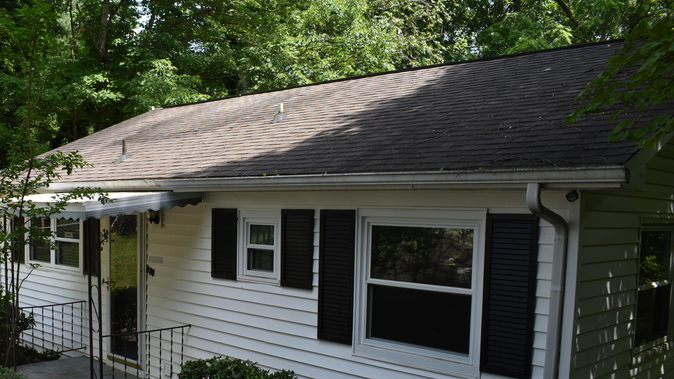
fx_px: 661
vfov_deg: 31.6
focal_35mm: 37
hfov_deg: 53.3
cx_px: 244
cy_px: 270
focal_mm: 18
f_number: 6.3
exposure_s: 1/250
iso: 200
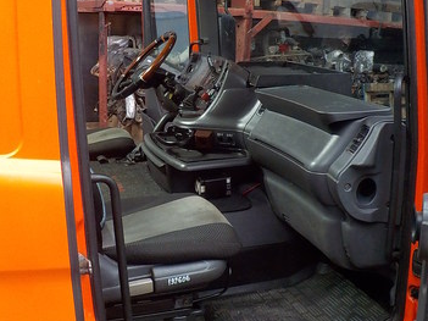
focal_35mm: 41
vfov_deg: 35.0
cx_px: 218
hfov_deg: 45.8
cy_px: 133
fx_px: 507
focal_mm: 4.1
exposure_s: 1/30
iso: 320
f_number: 3.3
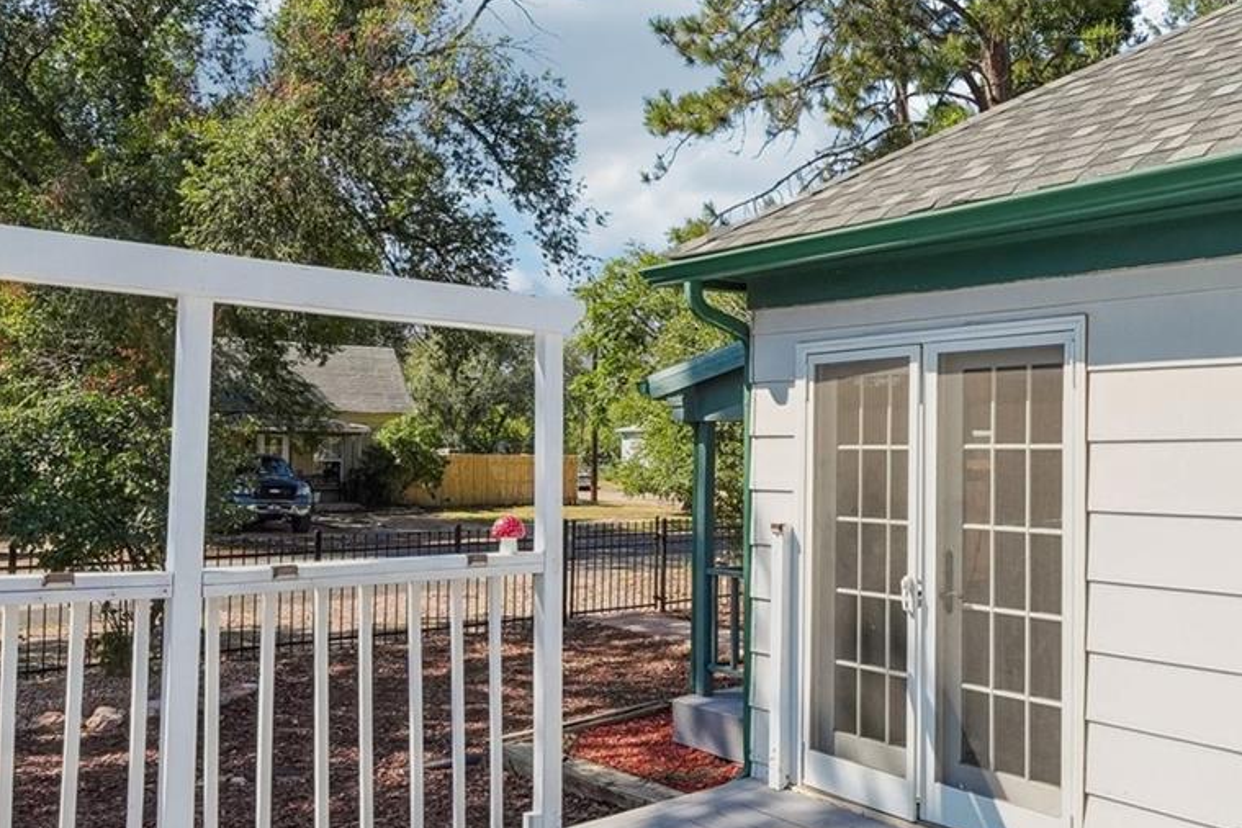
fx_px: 1104
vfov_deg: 41.1
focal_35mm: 32
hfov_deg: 56.9
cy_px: 447
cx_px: 866
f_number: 8
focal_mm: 10
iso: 800
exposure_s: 1/500
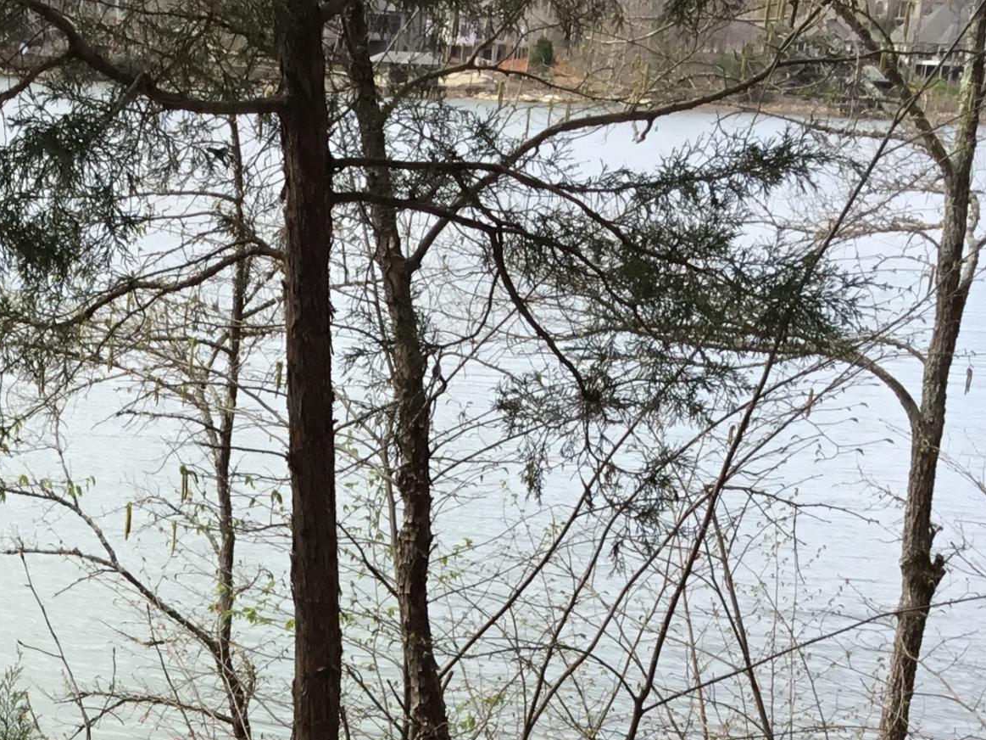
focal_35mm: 80
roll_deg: -3.7
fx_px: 2278
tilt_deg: -23.0
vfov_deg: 17.4
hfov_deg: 24.0
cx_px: 177
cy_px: 940
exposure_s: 1/622
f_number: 2.4
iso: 25
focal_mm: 3.3
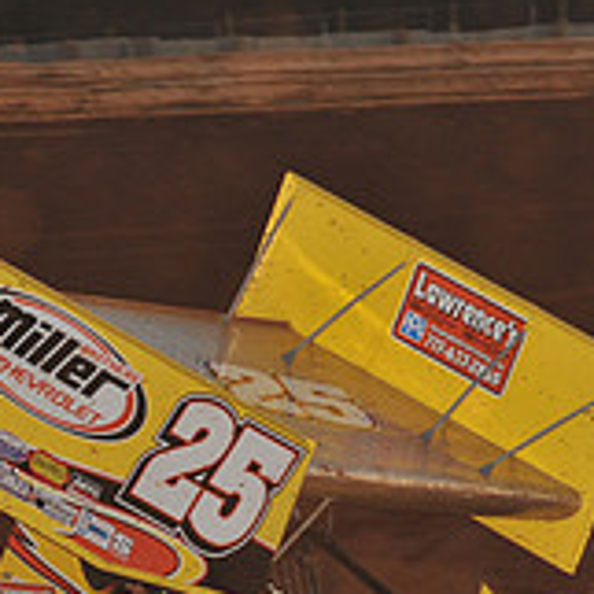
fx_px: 8639
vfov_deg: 3.9
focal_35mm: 445
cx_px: 192
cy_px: 601
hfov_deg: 3.9
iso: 800
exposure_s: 1/320
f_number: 6.3
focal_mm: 145
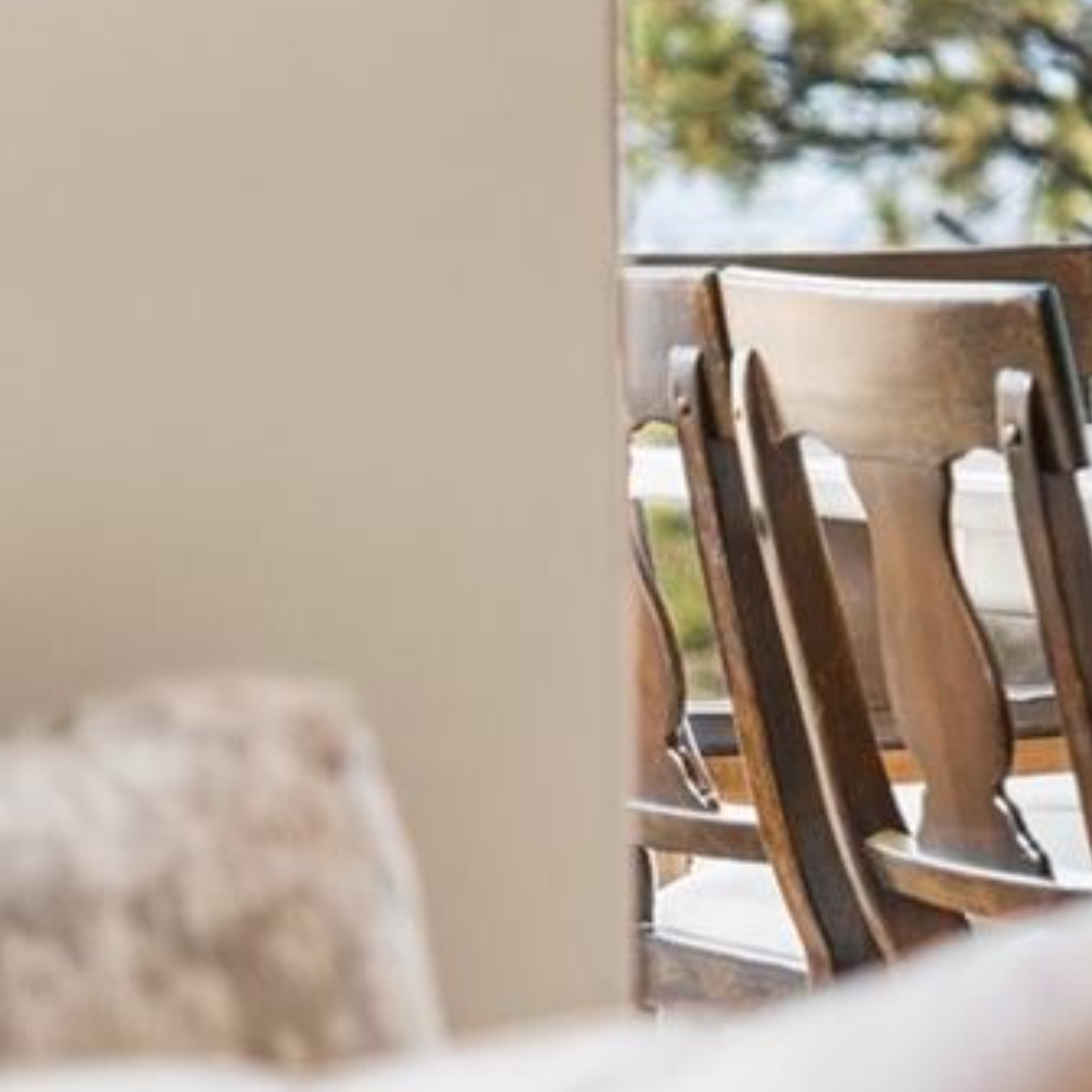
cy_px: 75
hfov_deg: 8.3
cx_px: 2034
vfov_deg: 8.6
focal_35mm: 203
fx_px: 7245
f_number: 1.8
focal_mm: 50
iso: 400
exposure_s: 1/80
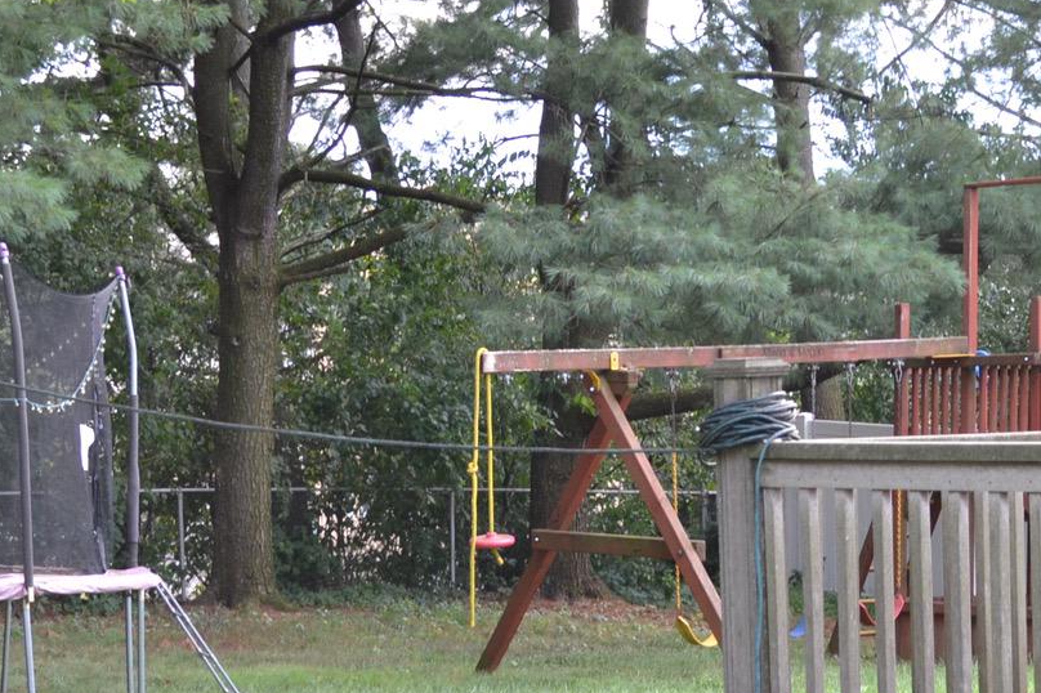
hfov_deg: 18.6
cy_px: 515
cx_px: 528
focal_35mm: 110
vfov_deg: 12.4
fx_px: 3187
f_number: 5.6
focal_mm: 29
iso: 360
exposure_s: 1/125
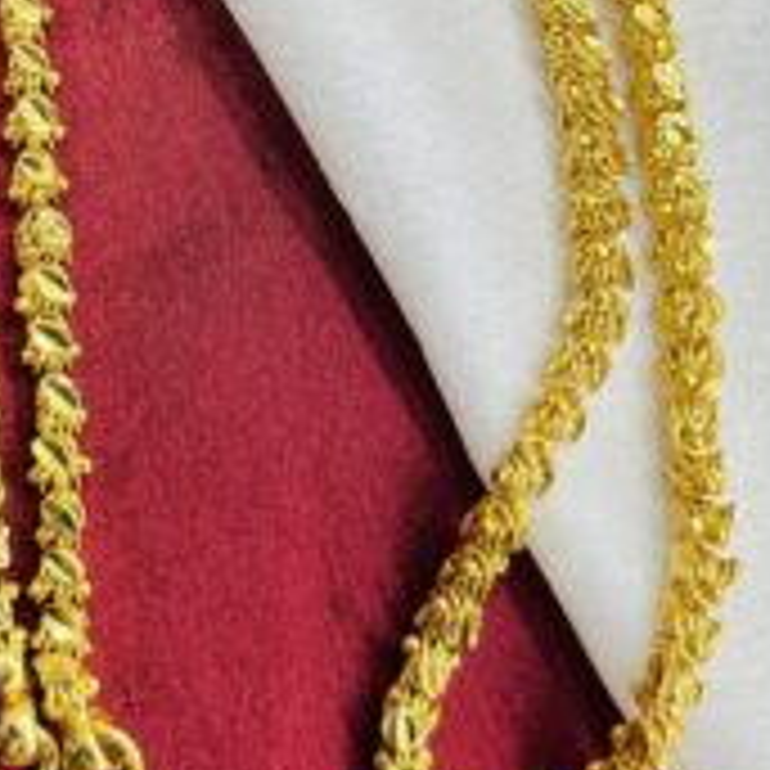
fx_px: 1359
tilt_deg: -85.1
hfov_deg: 31.2
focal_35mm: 54
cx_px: 207
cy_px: 158
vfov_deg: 30.9
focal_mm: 5.1
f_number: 1.6
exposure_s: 1/100
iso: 100
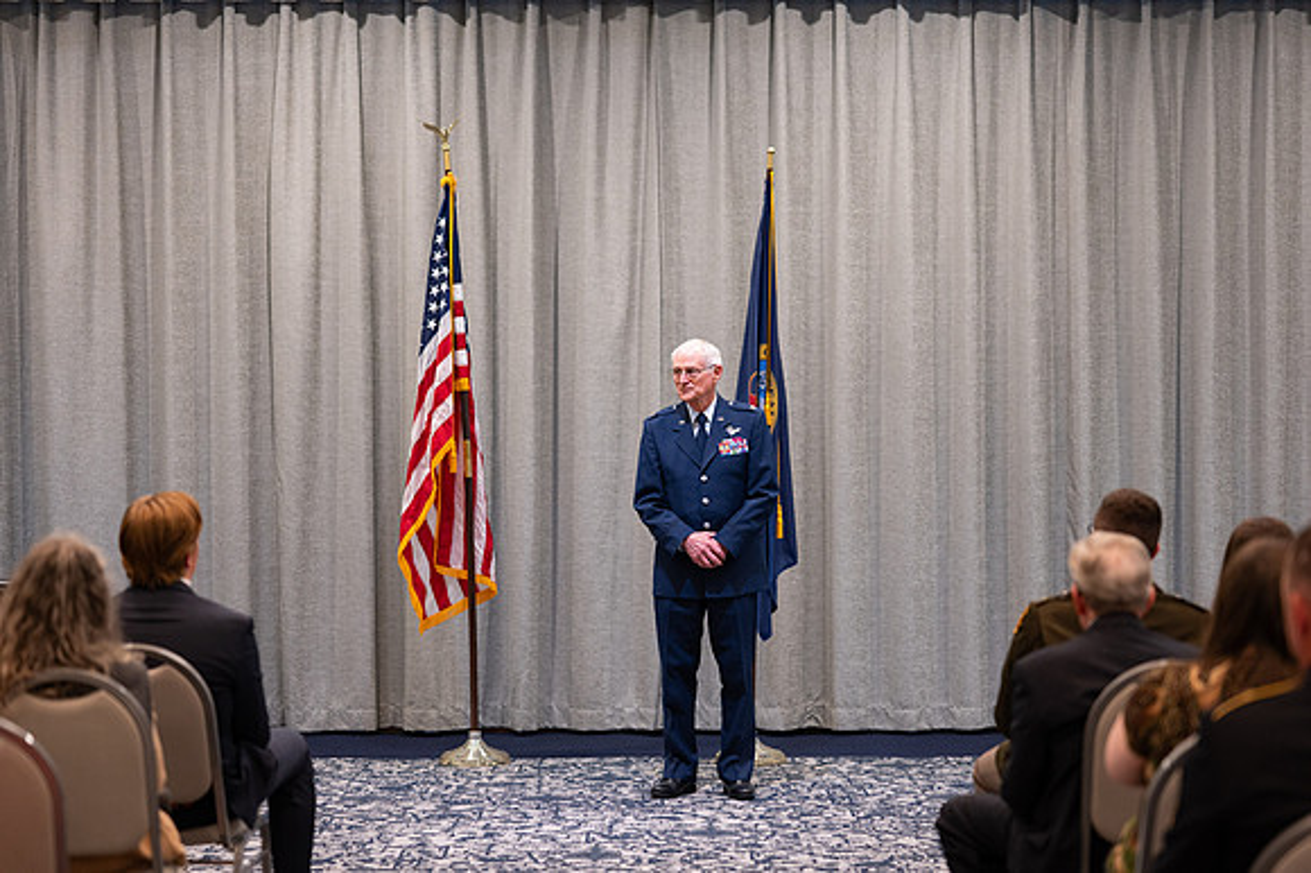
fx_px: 3094
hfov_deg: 23.9
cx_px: 656
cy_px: 436
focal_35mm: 85
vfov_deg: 16.1
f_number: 1.8
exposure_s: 1/200
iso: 1000
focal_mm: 85
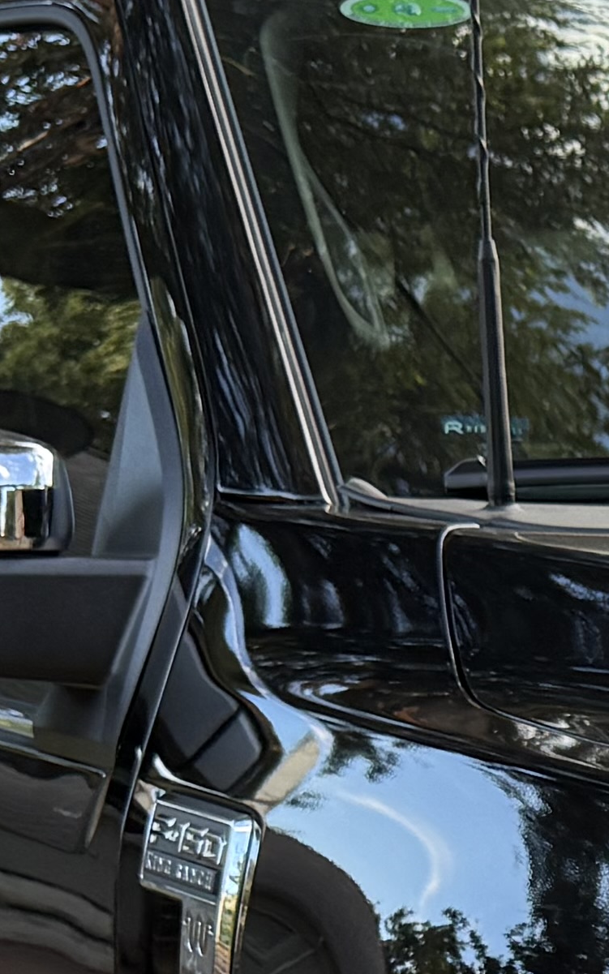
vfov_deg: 16.2
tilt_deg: -14.2
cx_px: 1264
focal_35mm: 121
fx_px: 3212
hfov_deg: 10.0
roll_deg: +1.5
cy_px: 1322
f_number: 1.78
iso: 160
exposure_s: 1/237
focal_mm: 6.76
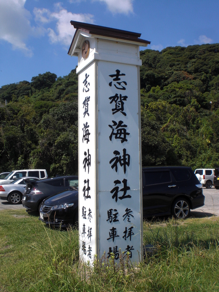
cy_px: 146
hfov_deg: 37.7
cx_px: 110
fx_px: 321
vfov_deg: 49.0
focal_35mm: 38
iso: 64
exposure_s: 1/400
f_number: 5.6
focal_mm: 6.3
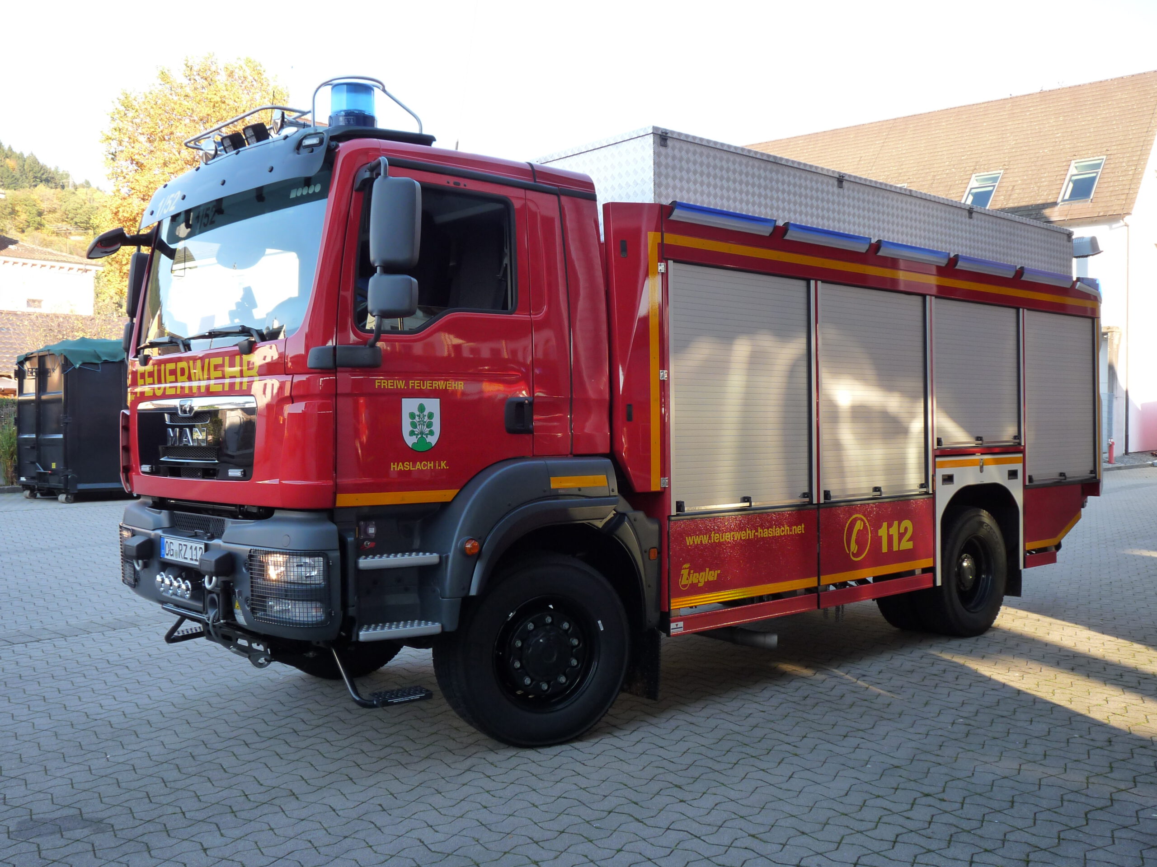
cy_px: 434
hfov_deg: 54.0
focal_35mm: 34
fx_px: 1136
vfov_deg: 41.8
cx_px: 578
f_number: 3.6
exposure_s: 1/100
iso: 160
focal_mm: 6
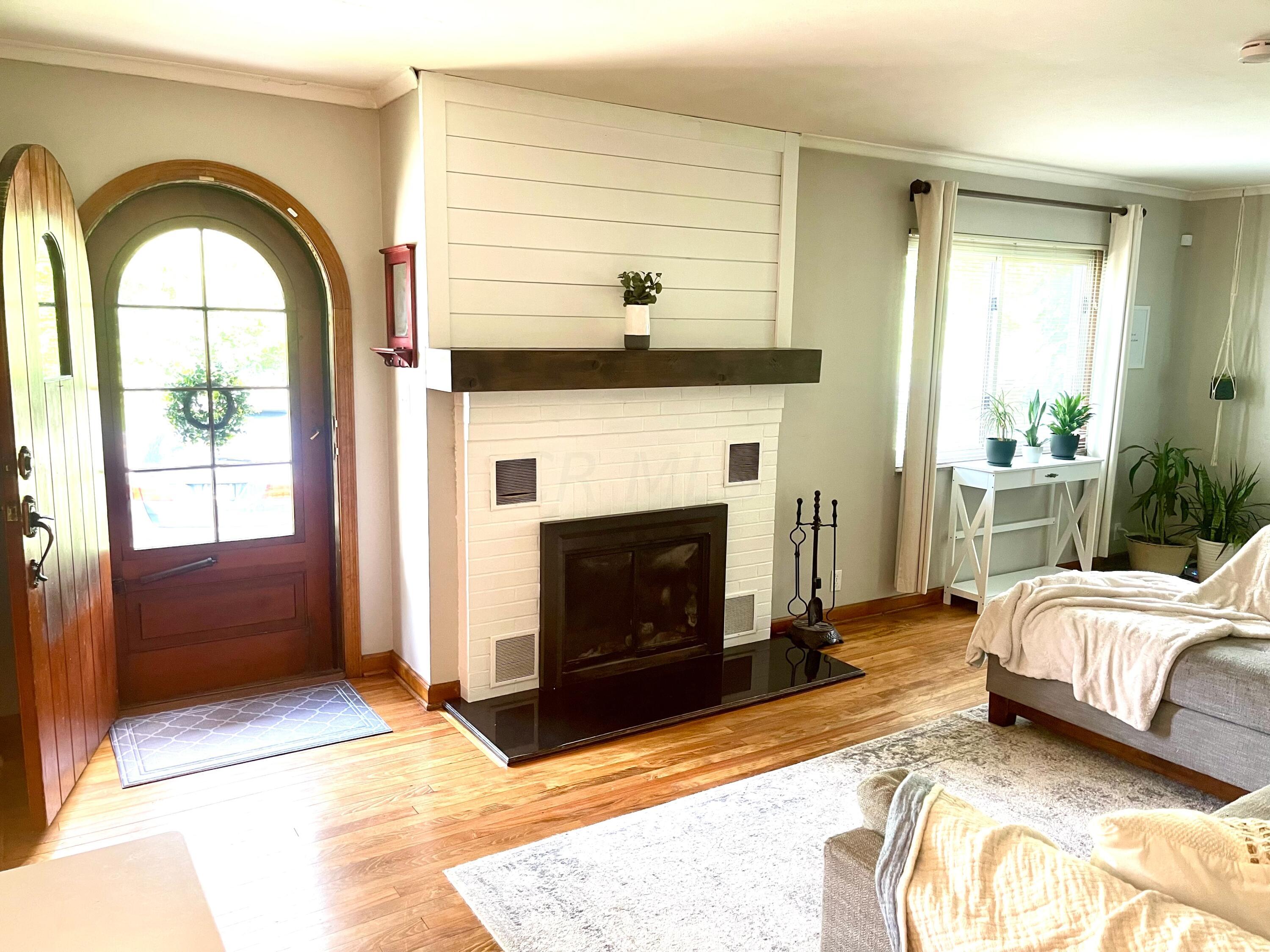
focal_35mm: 26
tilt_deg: -9.8
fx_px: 954
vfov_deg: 53.1
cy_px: 476
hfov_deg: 67.3
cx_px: 635
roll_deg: -0.5
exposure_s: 1/60
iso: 160
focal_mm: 5.1
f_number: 1.6
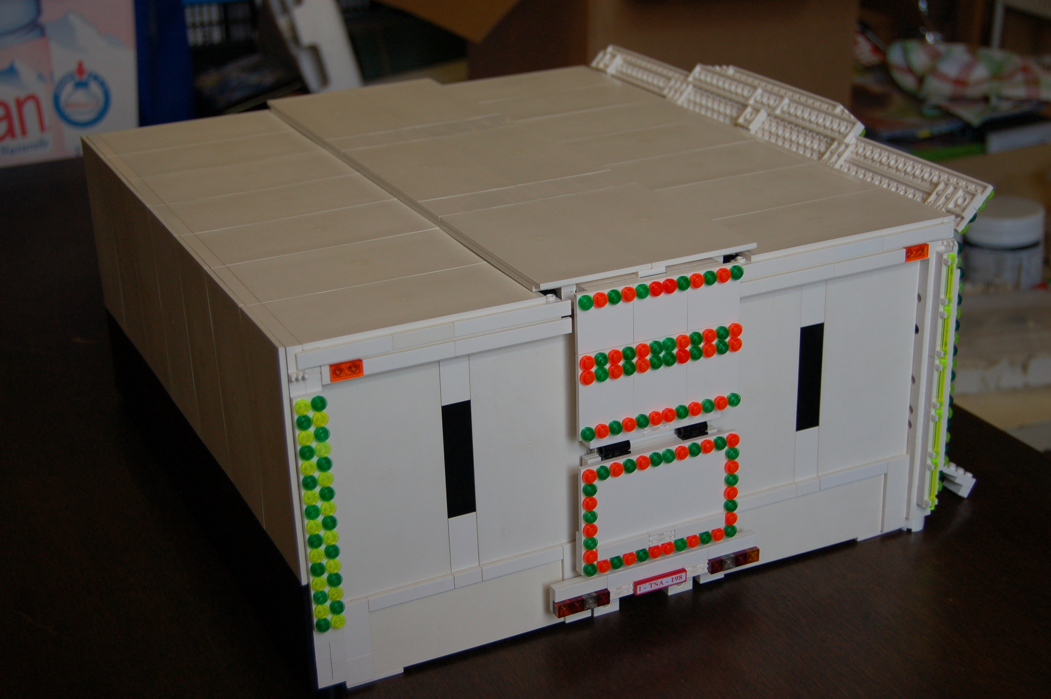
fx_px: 1663
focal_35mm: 57
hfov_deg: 35.1
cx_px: 526
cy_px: 350
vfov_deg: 23.7
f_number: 4.8
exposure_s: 1/80
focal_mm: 38
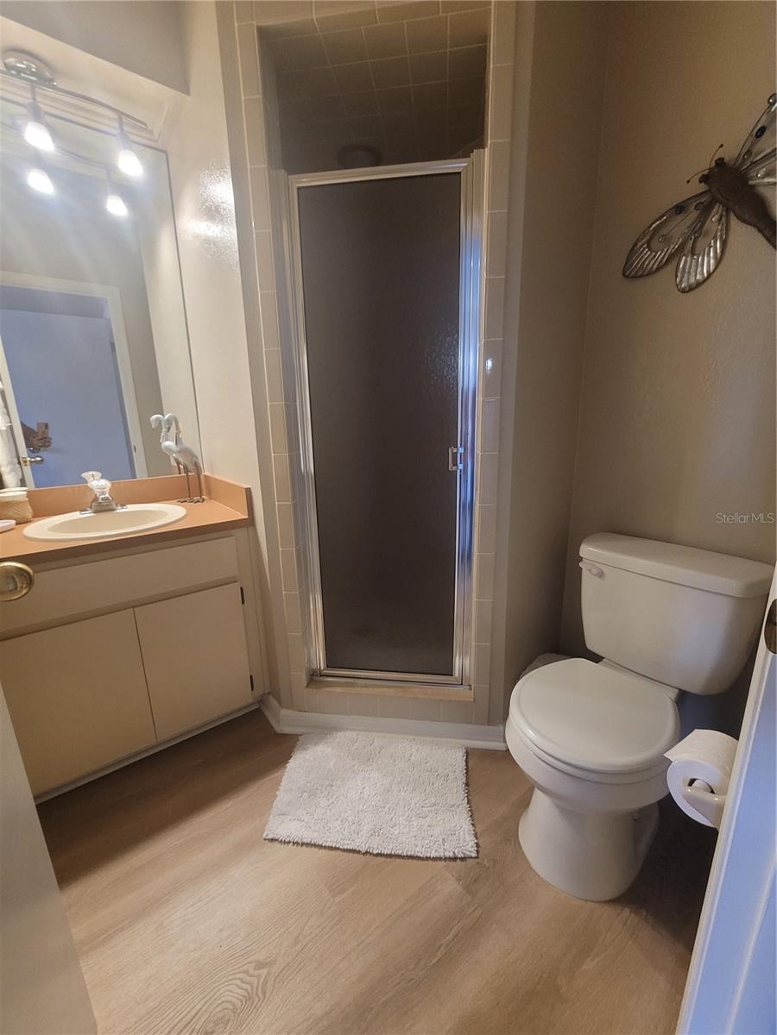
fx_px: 389
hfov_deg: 89.9
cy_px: 518
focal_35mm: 13
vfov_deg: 106.2
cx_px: 388
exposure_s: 1/60
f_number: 2.2
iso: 400
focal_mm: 2.2
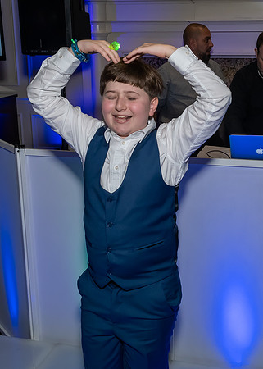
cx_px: 194
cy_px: 145
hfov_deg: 28.8
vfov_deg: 39.9
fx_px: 506
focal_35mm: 48
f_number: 7.1
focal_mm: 17
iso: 1000
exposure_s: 1/250
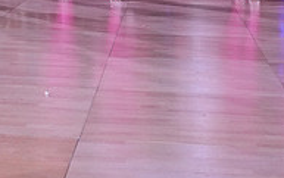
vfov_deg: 11.9
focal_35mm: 107
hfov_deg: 18.8
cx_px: -10
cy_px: -64
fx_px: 829
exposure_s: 1/250
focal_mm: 35
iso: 2500
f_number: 5
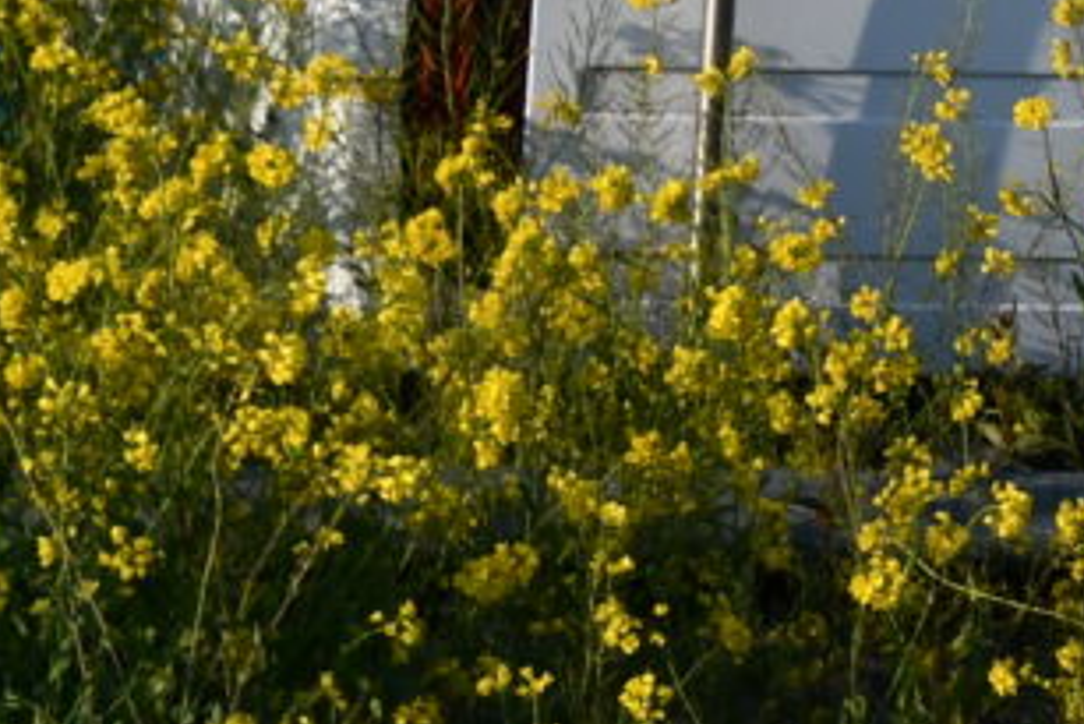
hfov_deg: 2.2
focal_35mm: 917
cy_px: -307
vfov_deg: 1.5
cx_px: 2179
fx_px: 27624
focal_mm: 116
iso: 160
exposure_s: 1/500
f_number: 8
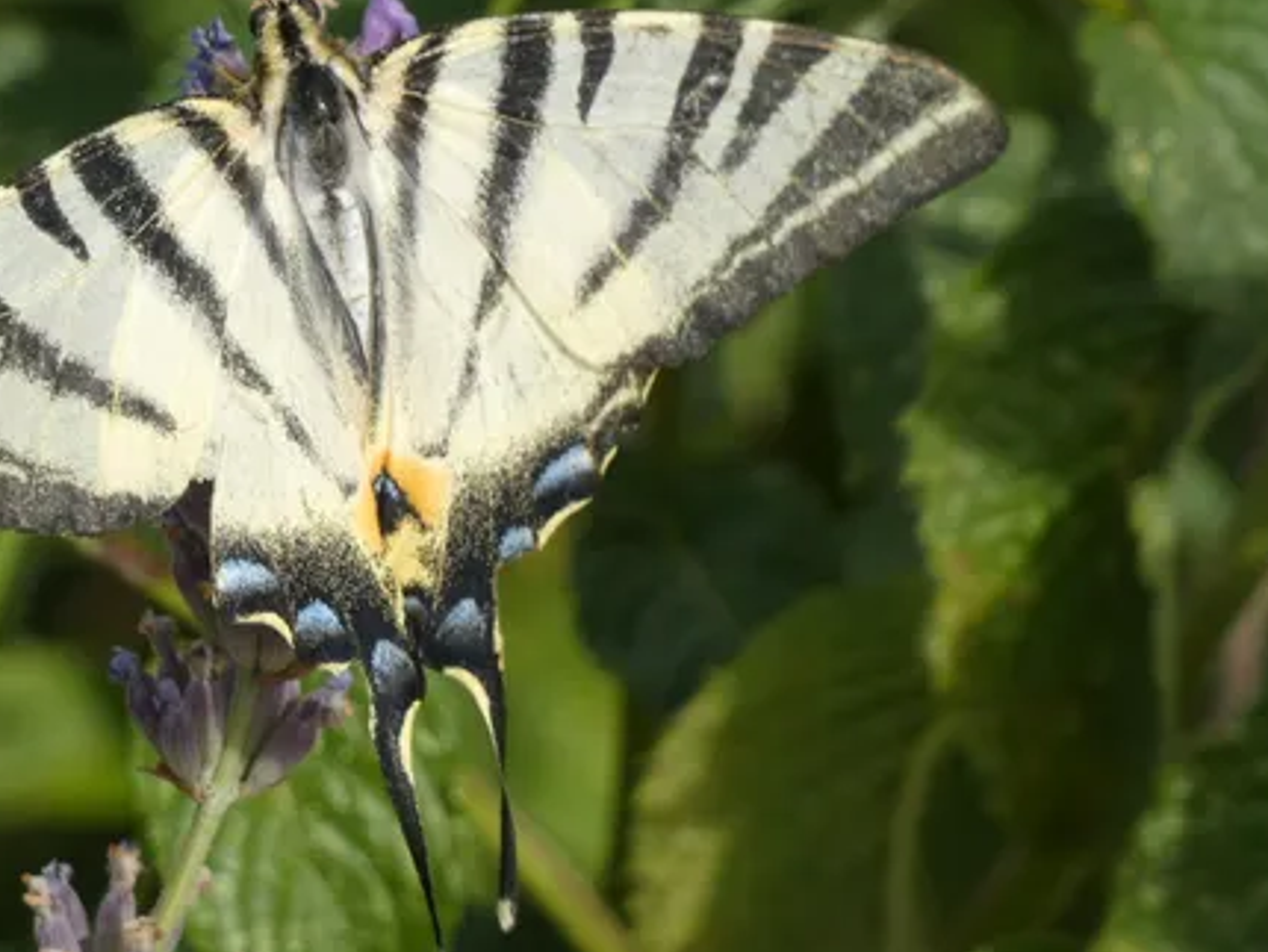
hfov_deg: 3.2
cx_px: 369
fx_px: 22504
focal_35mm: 614
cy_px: 410
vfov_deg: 2.4
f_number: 5.6
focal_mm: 74
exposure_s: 1/200
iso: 80
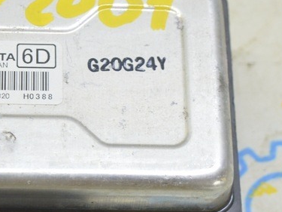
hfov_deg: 10.8
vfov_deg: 8.2
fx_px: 1474
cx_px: -11
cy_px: 147
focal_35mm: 181
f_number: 5.6
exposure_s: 1/20
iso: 400
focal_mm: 46
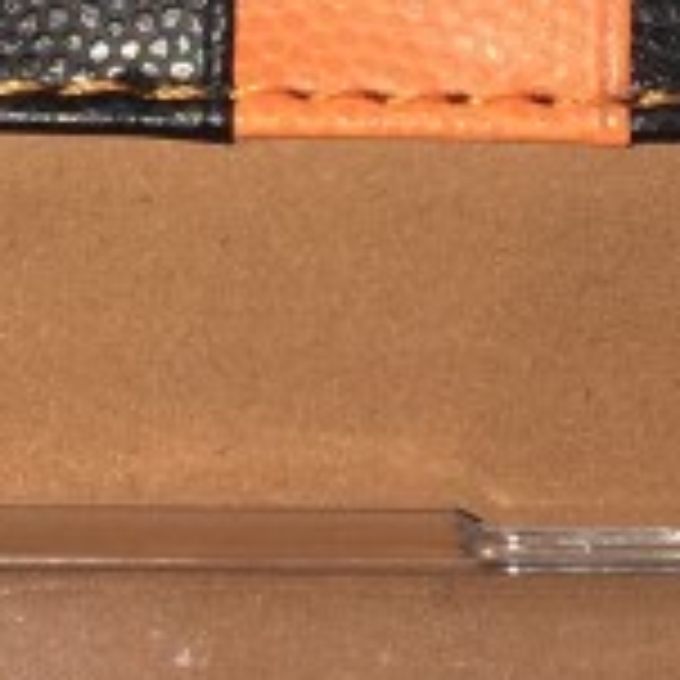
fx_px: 3867
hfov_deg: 10.0
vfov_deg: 10.0
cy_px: 378
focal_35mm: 174
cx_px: 135
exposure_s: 1/102
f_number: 2.2
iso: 32
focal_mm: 4.15
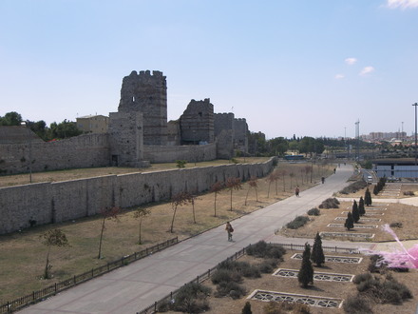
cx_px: 209
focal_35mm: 41
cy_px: 157
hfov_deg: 45.8
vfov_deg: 35.1
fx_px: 495
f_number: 3.2
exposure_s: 1/800
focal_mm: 8.5
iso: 50
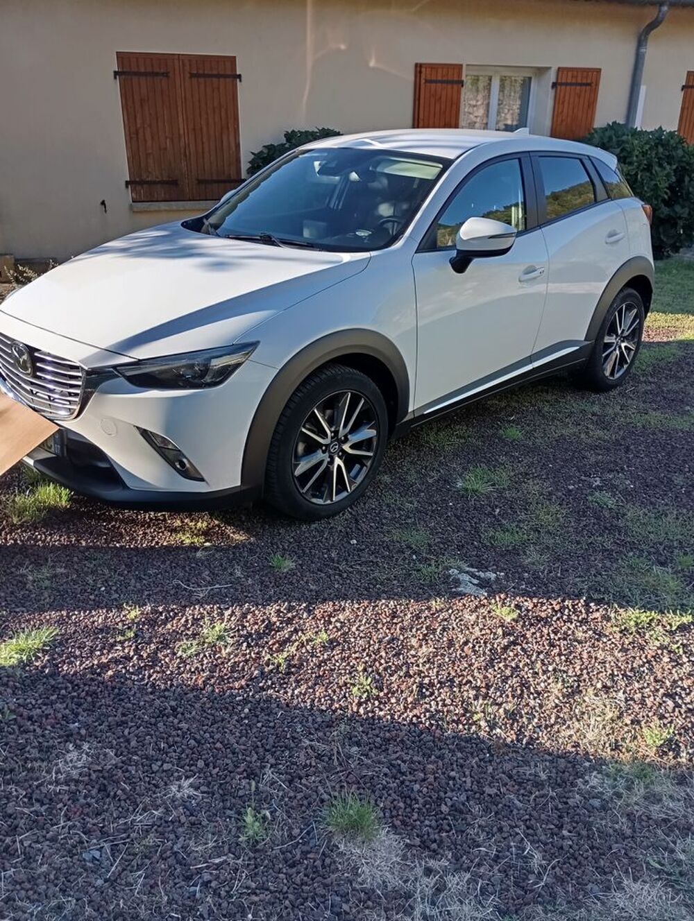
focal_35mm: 28
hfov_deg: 49.9
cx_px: 347
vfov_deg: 63.4
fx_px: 747
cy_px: 460
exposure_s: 1/100
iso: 172
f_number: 1.8
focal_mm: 4.27
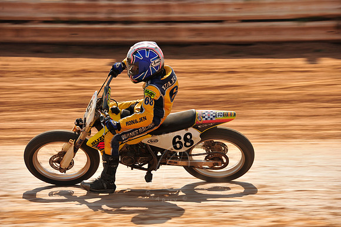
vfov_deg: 6.9
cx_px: 170
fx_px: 1893
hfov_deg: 10.3
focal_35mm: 200
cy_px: 114
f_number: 9
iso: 200
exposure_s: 1/400
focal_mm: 200
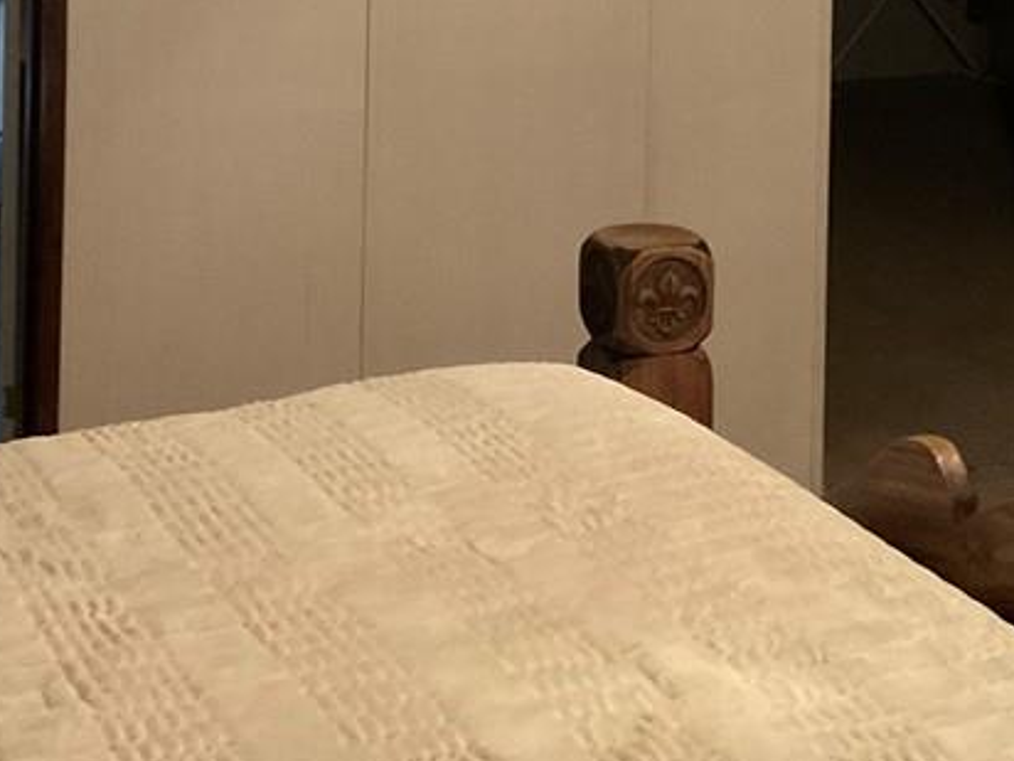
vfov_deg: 19.2
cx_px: 554
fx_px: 2109
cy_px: -167
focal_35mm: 72
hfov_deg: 27.0
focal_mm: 3
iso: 500
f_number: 1.8
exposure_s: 1/30
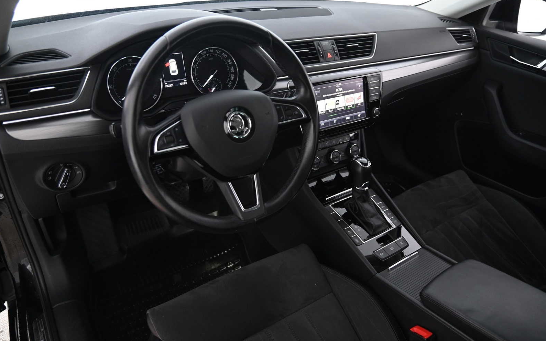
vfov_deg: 49.3
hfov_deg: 72.6
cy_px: 176
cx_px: 270
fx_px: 372
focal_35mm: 25
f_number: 4
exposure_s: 1/15
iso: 2000
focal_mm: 24
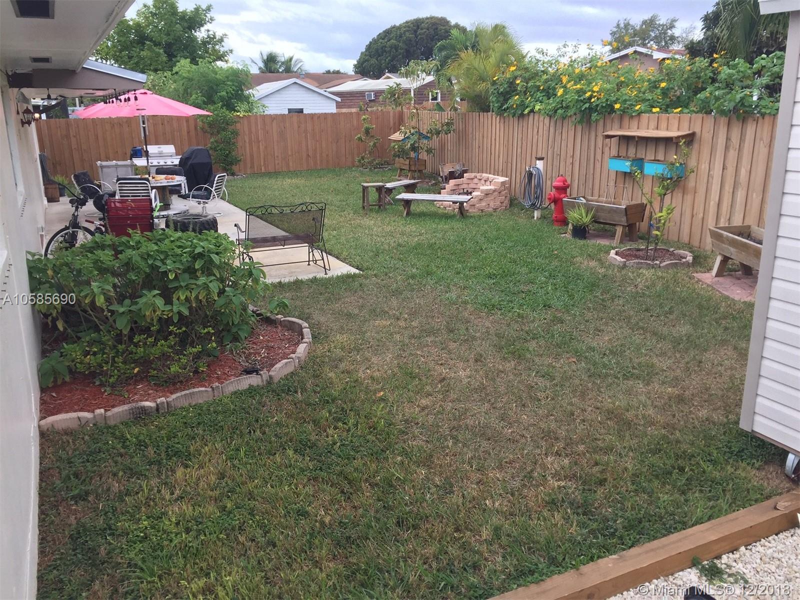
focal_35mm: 29
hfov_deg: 61.7
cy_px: 300
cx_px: 400
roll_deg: +0.0
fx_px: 670
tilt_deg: -15.4
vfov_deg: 48.2
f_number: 2.2
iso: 32
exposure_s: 1/471
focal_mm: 4.15
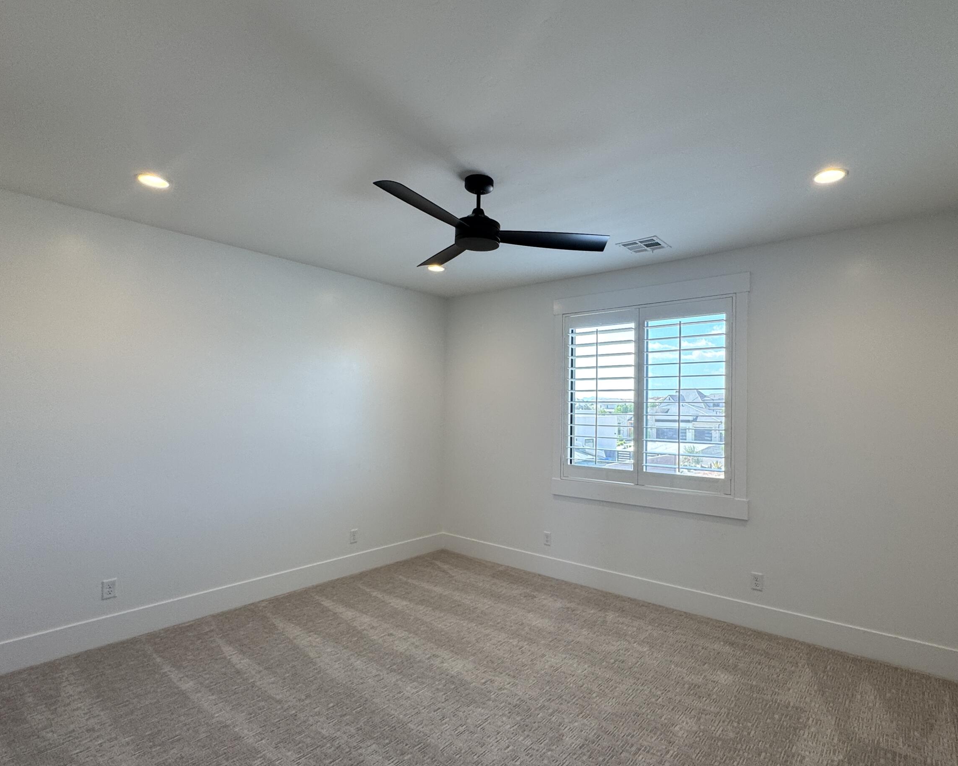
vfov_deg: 73.7
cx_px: 522
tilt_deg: +0.9
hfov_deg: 86.2
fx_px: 510
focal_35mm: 18
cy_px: 405
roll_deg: -0.3
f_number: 2.2
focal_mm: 2.22
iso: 64
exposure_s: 1/120
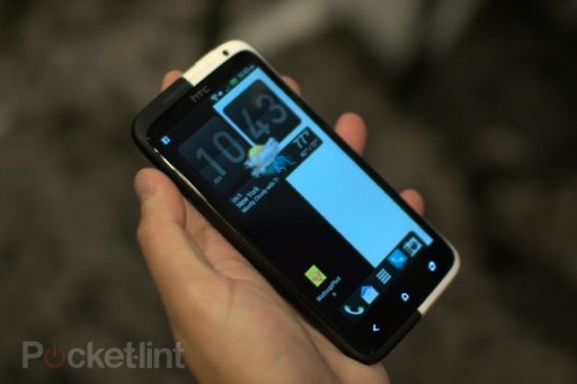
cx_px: 288
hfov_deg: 43.6
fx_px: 721
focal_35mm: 45
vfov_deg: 29.8
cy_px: 192
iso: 500
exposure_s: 1/100
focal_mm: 30
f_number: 1.4
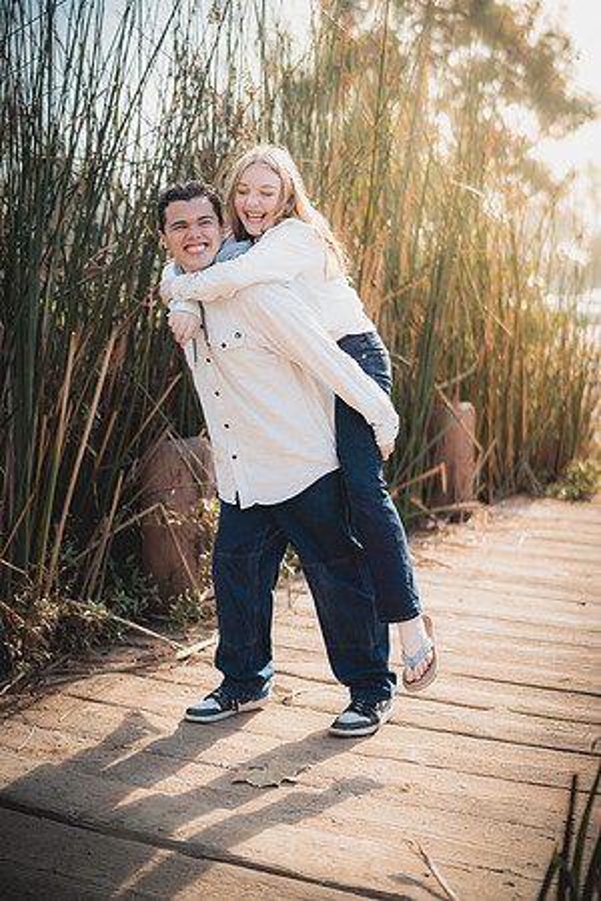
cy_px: 450
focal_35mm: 50
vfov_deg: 39.6
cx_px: 300
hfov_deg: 27.0
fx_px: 1252
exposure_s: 1/4000
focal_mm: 50
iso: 250
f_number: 1.4
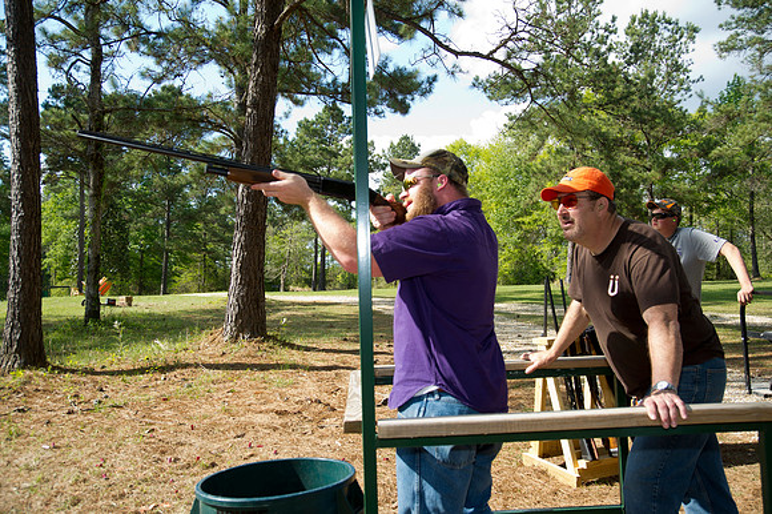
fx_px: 729
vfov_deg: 38.8
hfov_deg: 55.8
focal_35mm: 34
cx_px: 386
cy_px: 257
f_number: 6.3
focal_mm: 34
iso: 100
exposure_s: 1/125
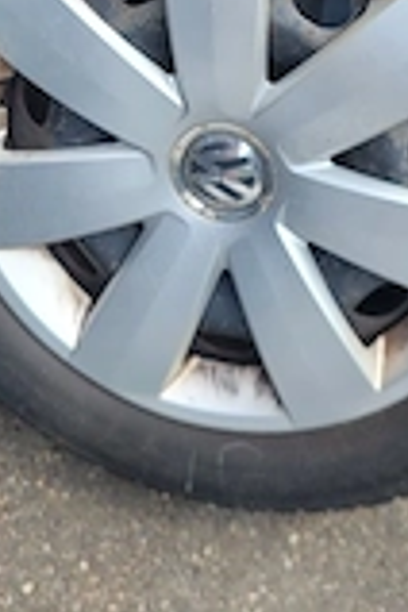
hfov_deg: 19.8
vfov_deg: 27.2
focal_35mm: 68
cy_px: -62
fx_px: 1156
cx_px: 339
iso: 40
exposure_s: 1/455
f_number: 1.8
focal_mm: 5.4
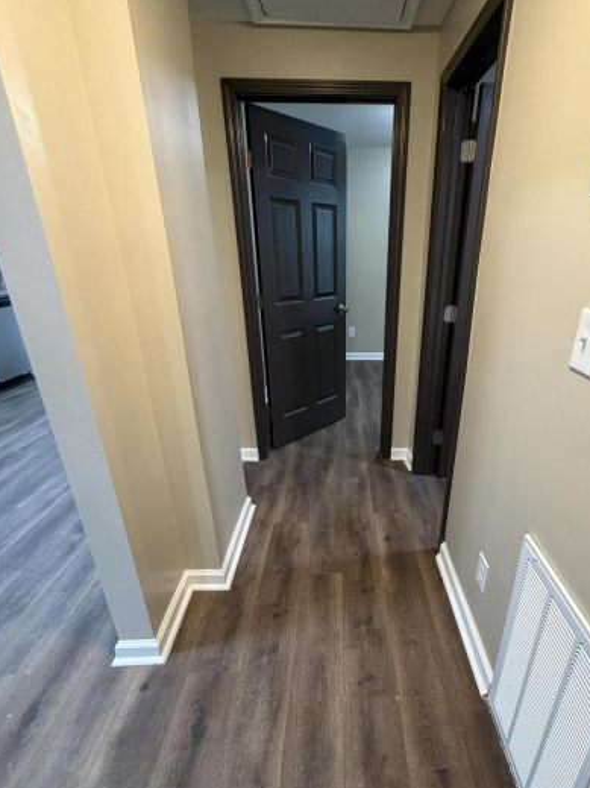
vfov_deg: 87.5
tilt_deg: -24.3
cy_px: 430
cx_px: 349
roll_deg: +0.4
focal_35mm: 18
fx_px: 409
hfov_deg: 71.0
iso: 320
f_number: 2.2
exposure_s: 1/60
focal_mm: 2.22
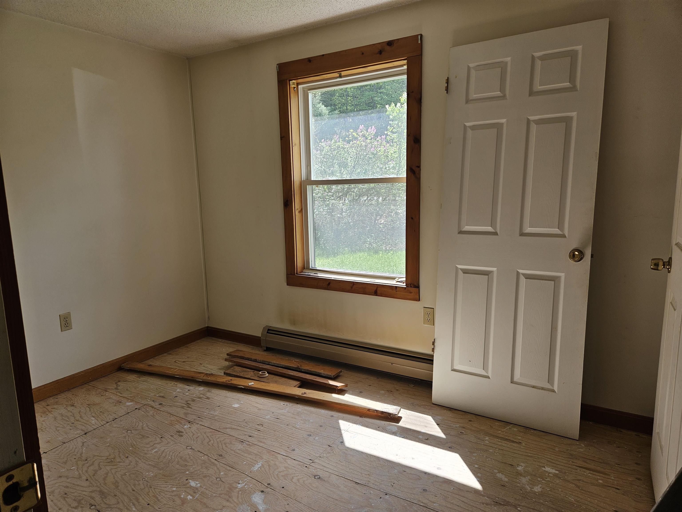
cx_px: 341
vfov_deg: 58.9
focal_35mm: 23
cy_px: 256
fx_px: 453
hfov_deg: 73.9
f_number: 1.8
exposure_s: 1/156
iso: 25
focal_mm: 5.4
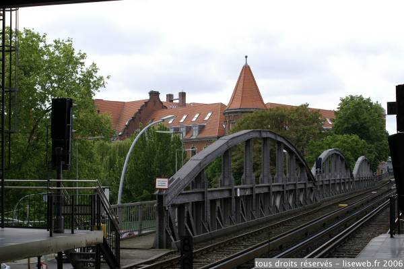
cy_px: 134
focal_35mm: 68
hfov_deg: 29.9
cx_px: 202
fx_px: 757
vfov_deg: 20.1
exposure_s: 1/200
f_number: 8
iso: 100
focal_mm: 45
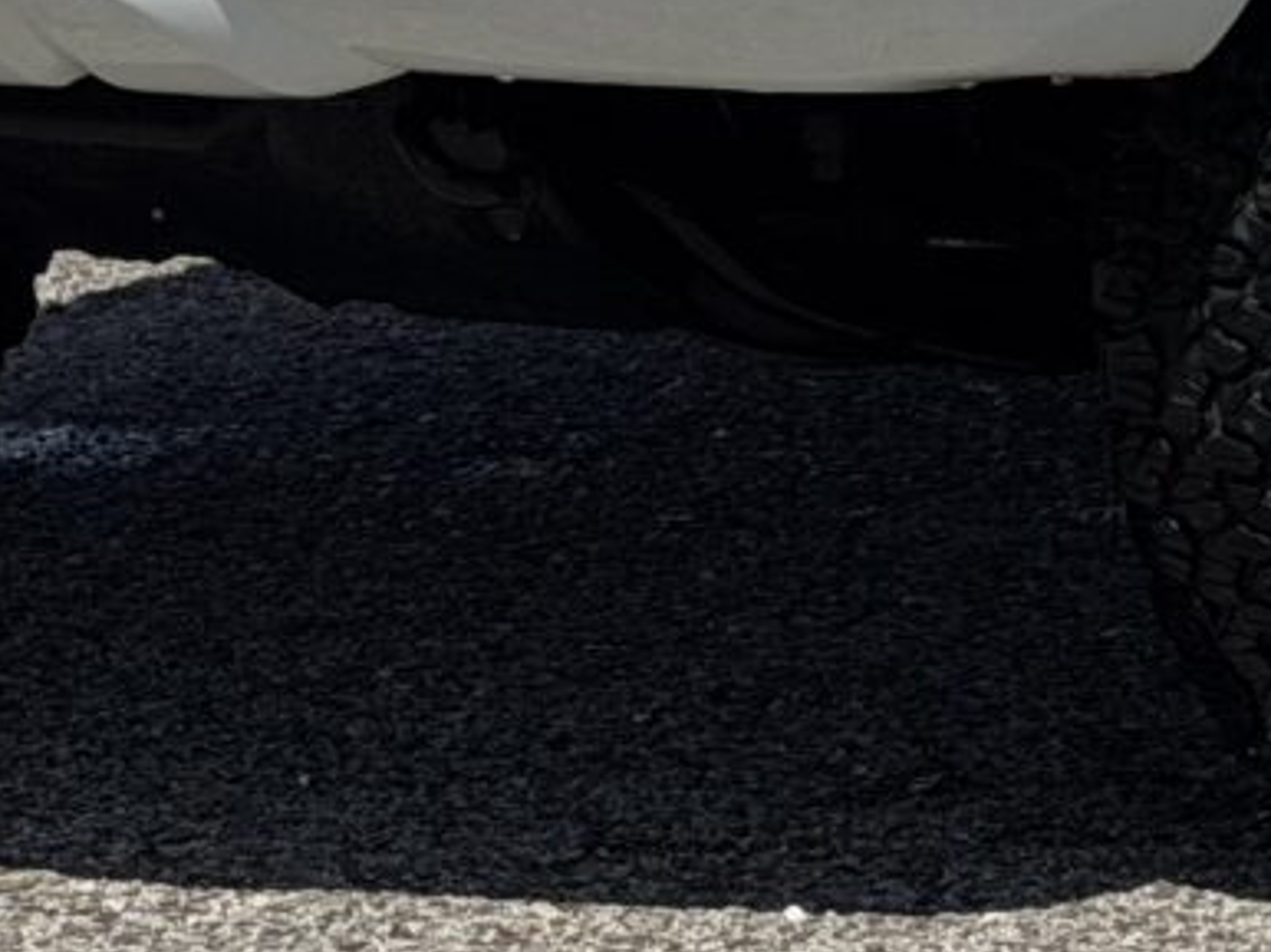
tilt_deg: -1.1
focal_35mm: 239
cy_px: -916
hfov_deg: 8.2
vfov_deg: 6.1
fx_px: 8770
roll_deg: -3.6
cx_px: 1390
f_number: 1.78
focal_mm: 6.76
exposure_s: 1/9901
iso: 80
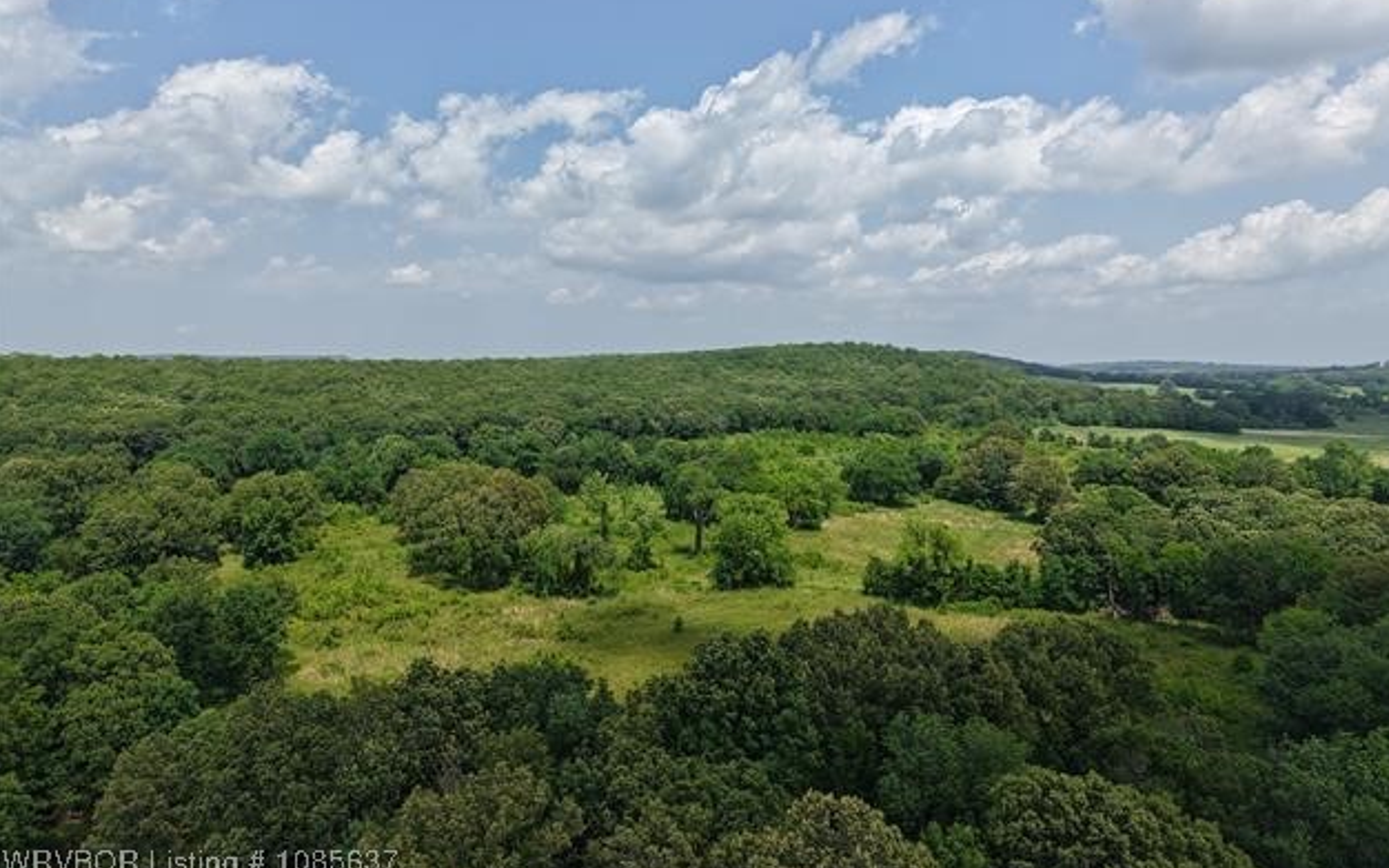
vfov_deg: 47.4
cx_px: 706
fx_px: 984
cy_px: 360
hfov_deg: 70.4
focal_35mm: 26
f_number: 1.8
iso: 150
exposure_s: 1/4000
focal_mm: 8.67
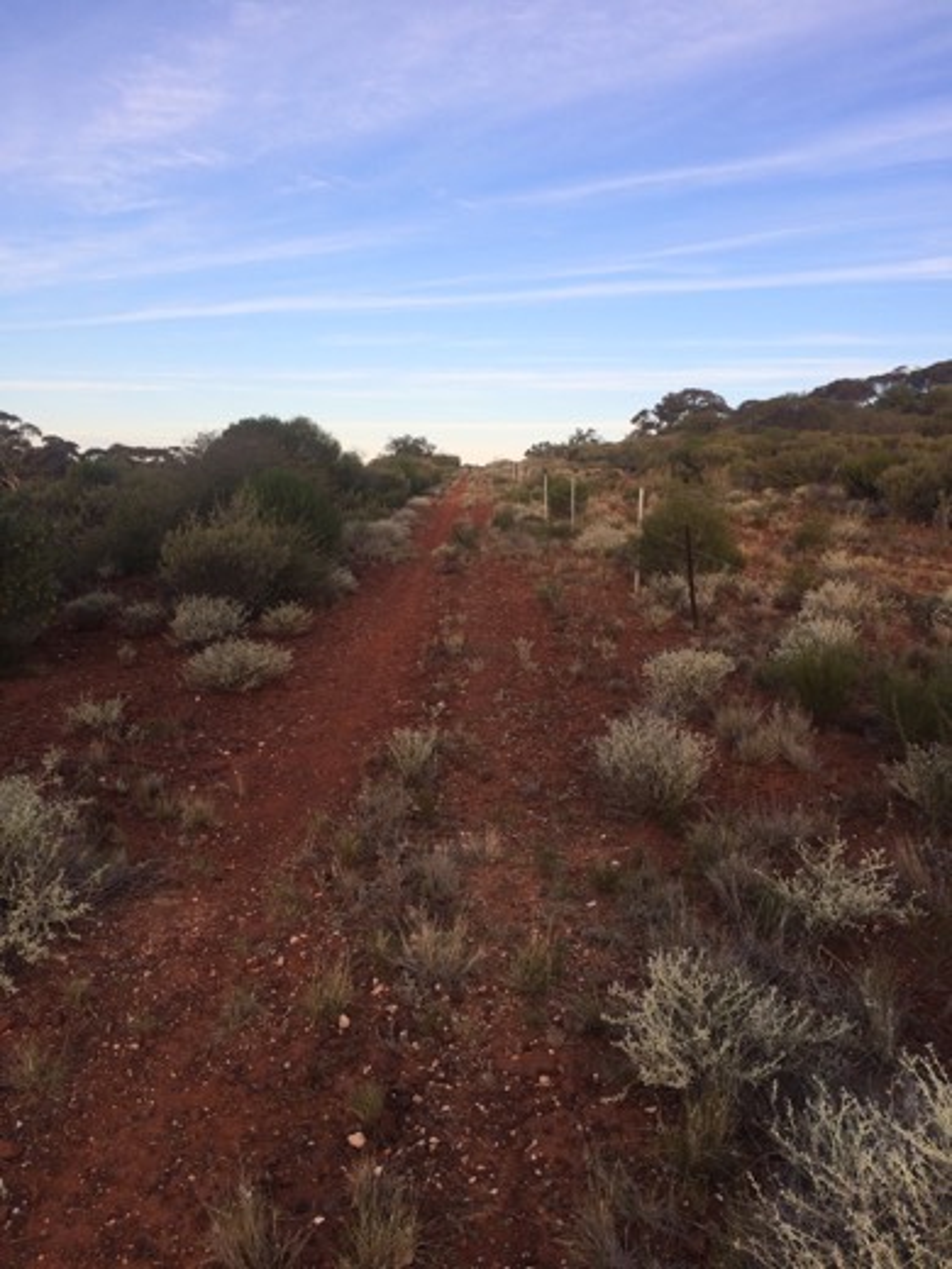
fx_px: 1063
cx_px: 476
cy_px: 634
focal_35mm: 29
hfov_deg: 48.2
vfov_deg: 61.7
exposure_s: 1/513
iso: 32
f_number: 2.2
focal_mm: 4.15
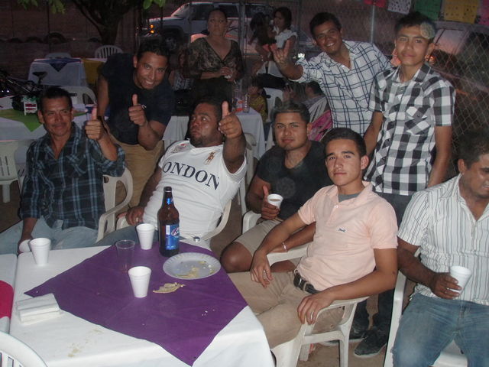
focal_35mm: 38
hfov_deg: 49.0
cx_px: 244
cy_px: 184
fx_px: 537
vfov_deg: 37.7
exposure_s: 1/30
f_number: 3.5
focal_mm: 6.7
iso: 200
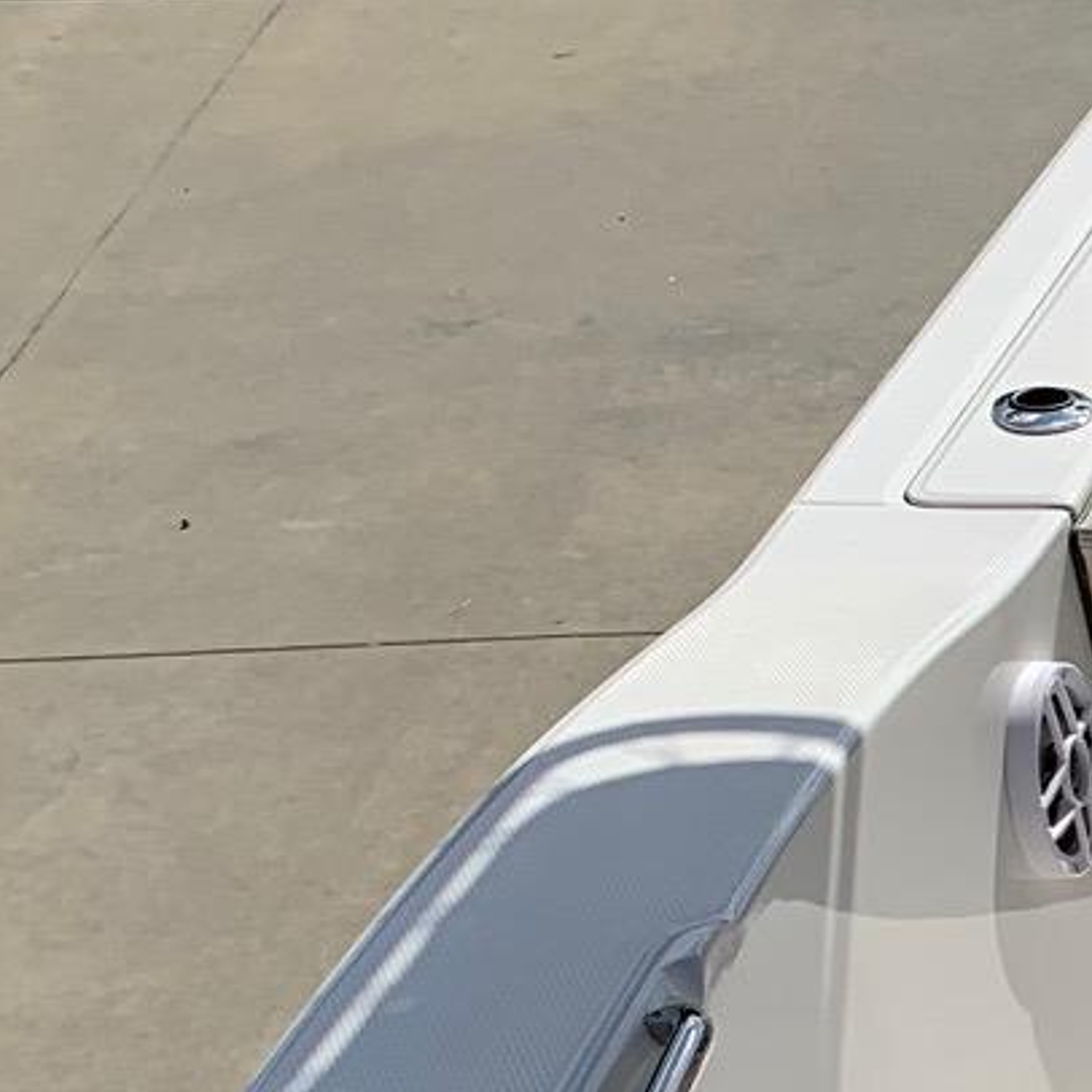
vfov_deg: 14.4
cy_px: 1555
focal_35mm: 114
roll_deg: -0.1
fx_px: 4069
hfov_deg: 13.2
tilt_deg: -37.9
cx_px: 2171
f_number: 1.8
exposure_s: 1/5128
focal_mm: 4.25
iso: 25
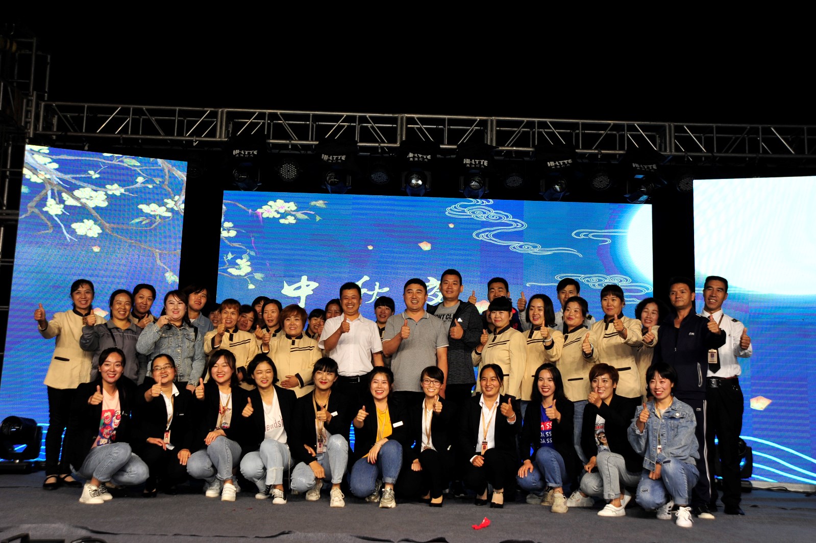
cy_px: 272
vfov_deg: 37.8
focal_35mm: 35
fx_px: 793
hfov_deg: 54.4
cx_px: 408
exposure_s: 1/160
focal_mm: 35
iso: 640
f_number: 5.6
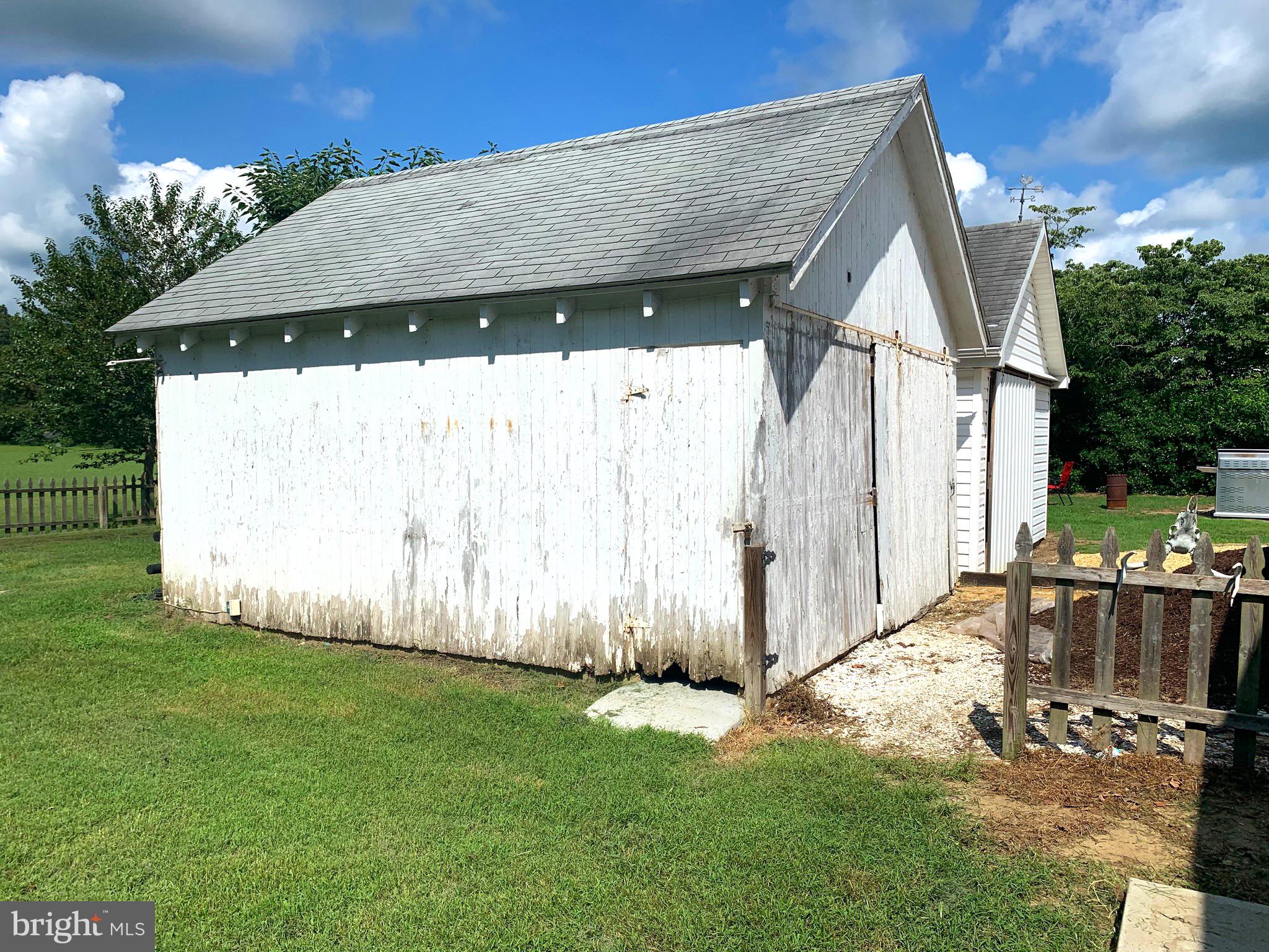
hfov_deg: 67.3
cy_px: 476
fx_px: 953
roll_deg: -0.5
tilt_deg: -2.9
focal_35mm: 26
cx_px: 634
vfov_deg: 53.1
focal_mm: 4.25
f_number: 1.8
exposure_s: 1/4902
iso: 25
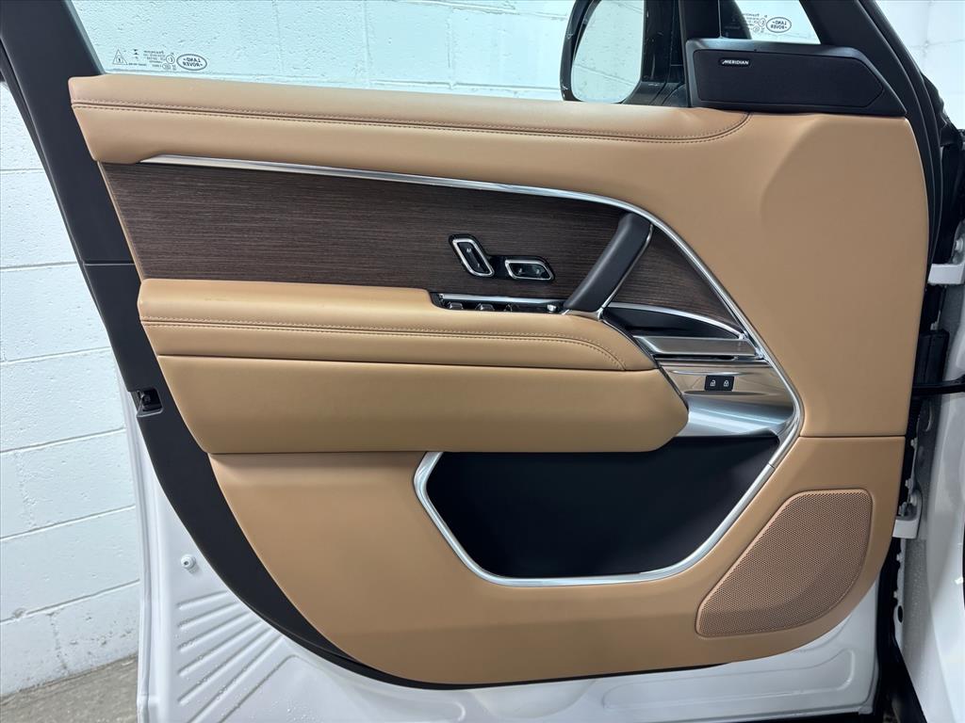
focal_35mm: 26
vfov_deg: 53.1
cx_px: 482
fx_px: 725
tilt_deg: -15.6
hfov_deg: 67.3
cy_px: 362
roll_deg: +1.7
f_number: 1.6
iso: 100
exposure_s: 1/120
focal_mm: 5.96
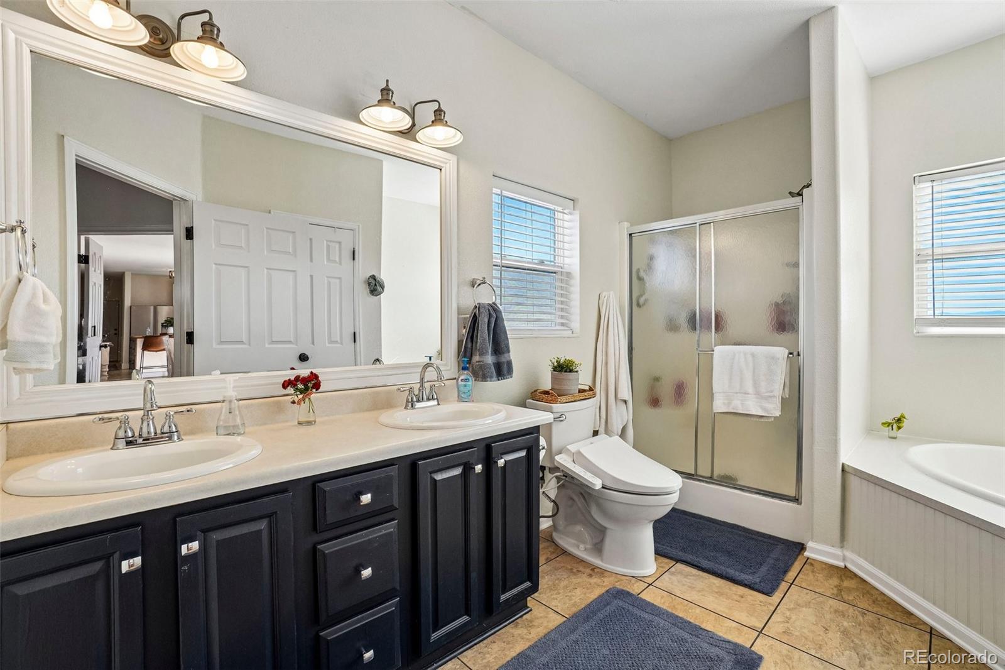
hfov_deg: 100.4
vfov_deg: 77.3
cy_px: 335
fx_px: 419
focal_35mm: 15
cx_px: 502
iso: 400
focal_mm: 10
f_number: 8
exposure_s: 1/125
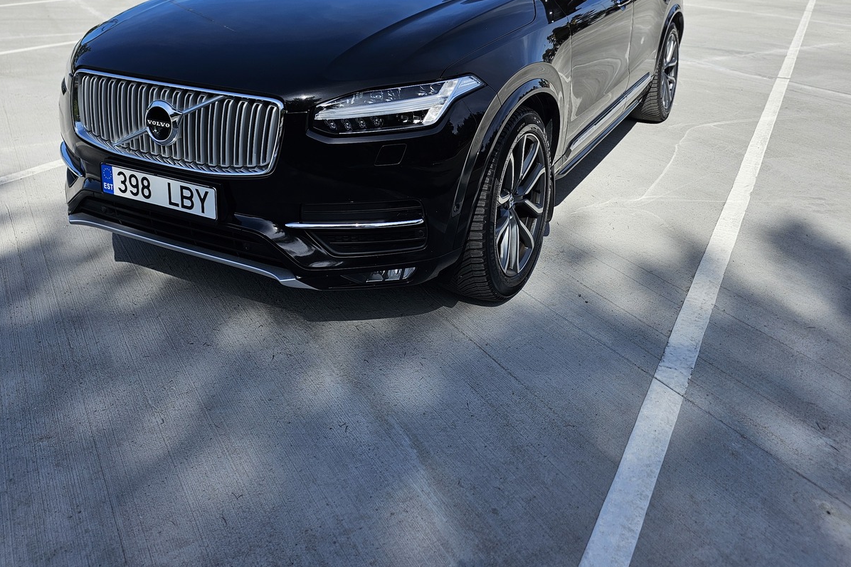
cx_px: 425
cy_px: 47
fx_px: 756
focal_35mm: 32
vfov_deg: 38.1
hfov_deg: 58.7
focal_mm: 6.3
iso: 10
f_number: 1.7
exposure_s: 1/645
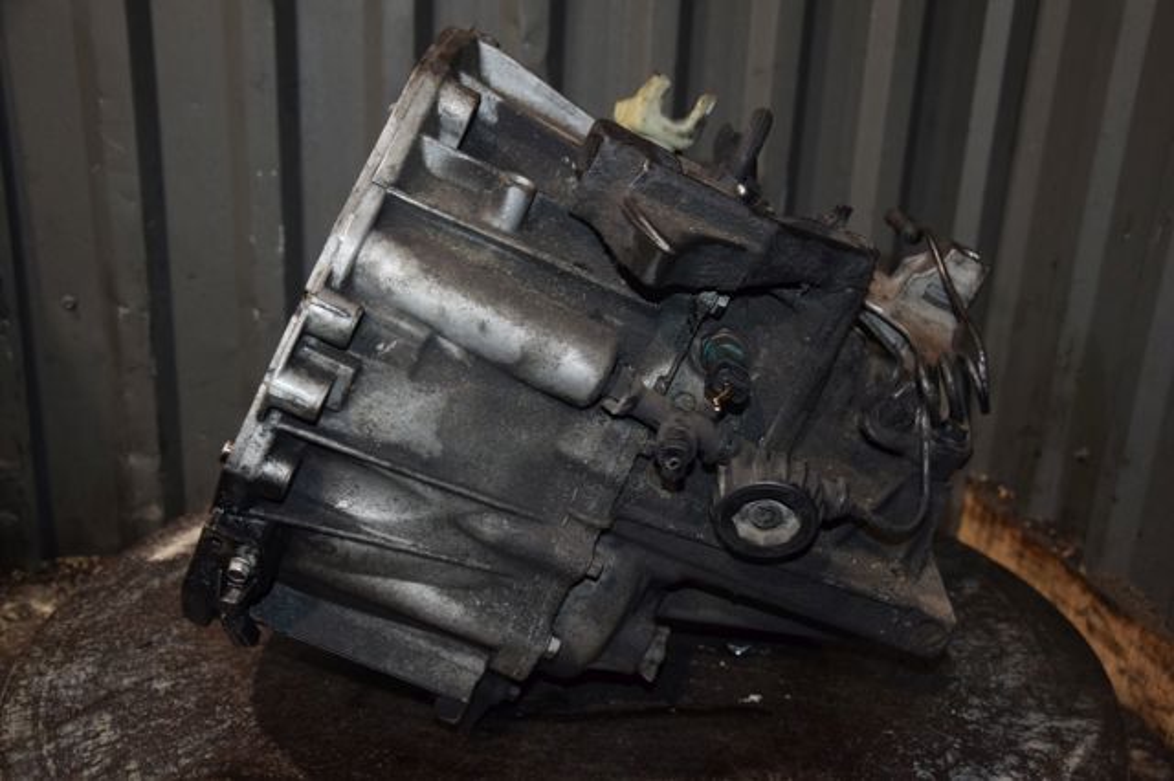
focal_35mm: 38
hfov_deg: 51.3
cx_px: 587
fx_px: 1222
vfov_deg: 35.5
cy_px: 390
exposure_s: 1/60
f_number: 5
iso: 800
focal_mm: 25
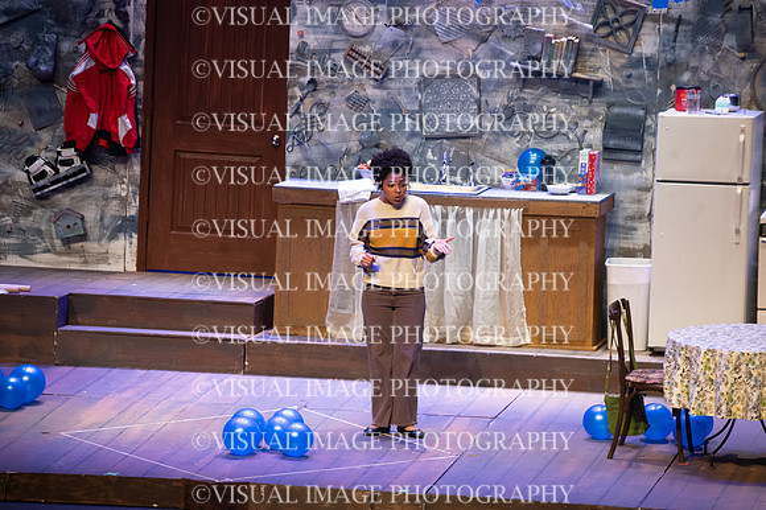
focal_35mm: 270
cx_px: 383
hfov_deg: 7.6
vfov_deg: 5.1
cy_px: 255
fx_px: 5742
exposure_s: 1/160
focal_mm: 270
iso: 3200
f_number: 6
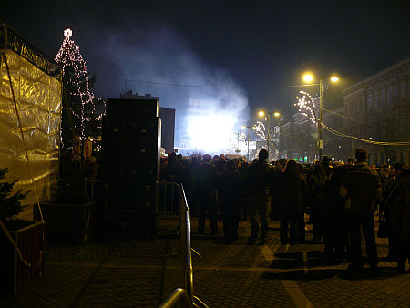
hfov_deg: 52.6
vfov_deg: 40.7
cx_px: 205
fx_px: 415
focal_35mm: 35
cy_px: 154
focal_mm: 7.4
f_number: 2.8
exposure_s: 1/8
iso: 200
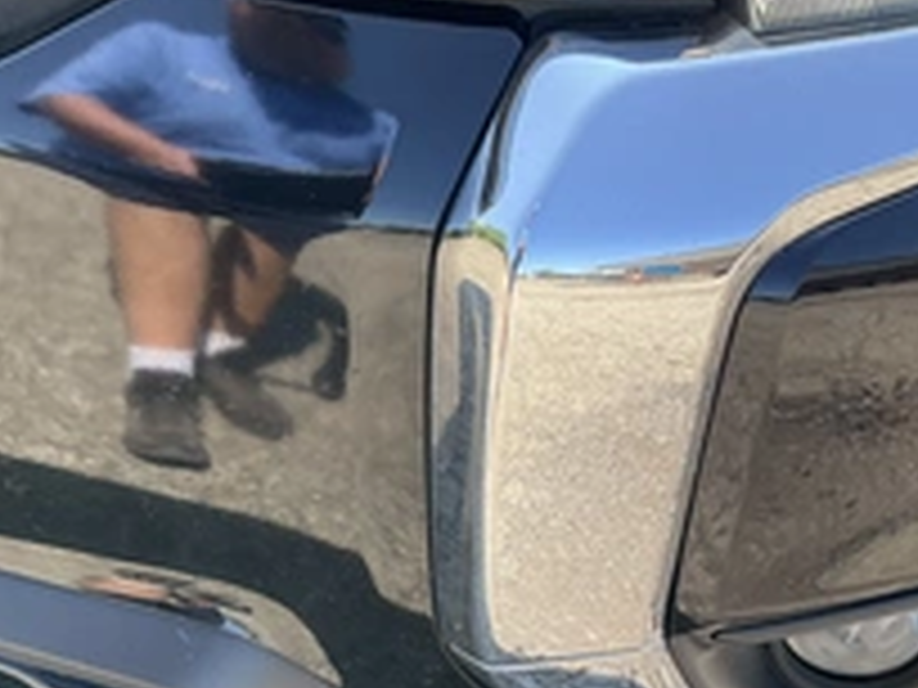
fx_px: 1512
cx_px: 212
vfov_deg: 25.1
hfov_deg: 33.0
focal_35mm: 57
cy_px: 571
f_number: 1.8
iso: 25
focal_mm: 3
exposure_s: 1/223
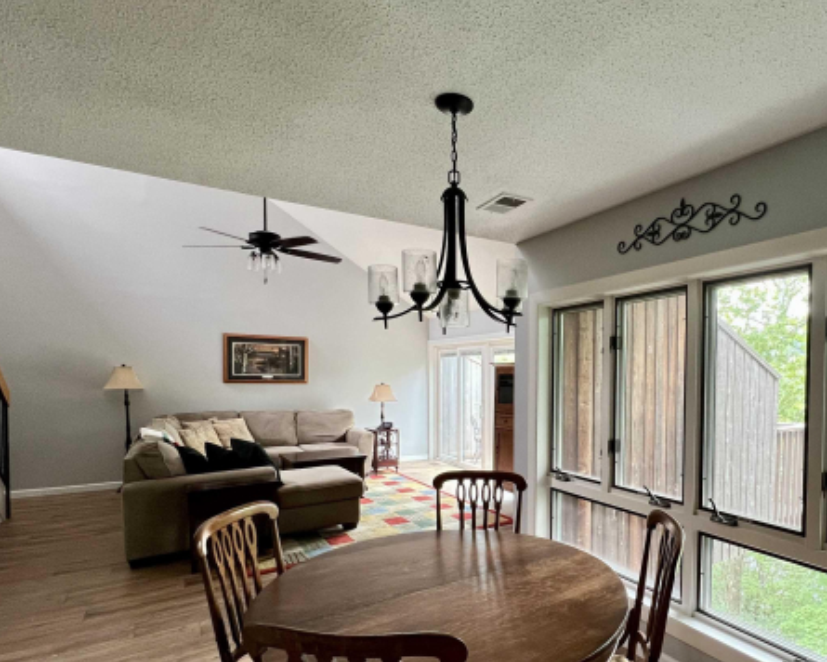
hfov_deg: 81.3
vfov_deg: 70.2
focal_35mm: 19
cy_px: 392
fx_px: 465
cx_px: 531
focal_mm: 1.57
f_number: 1.8
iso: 250
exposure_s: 1/60
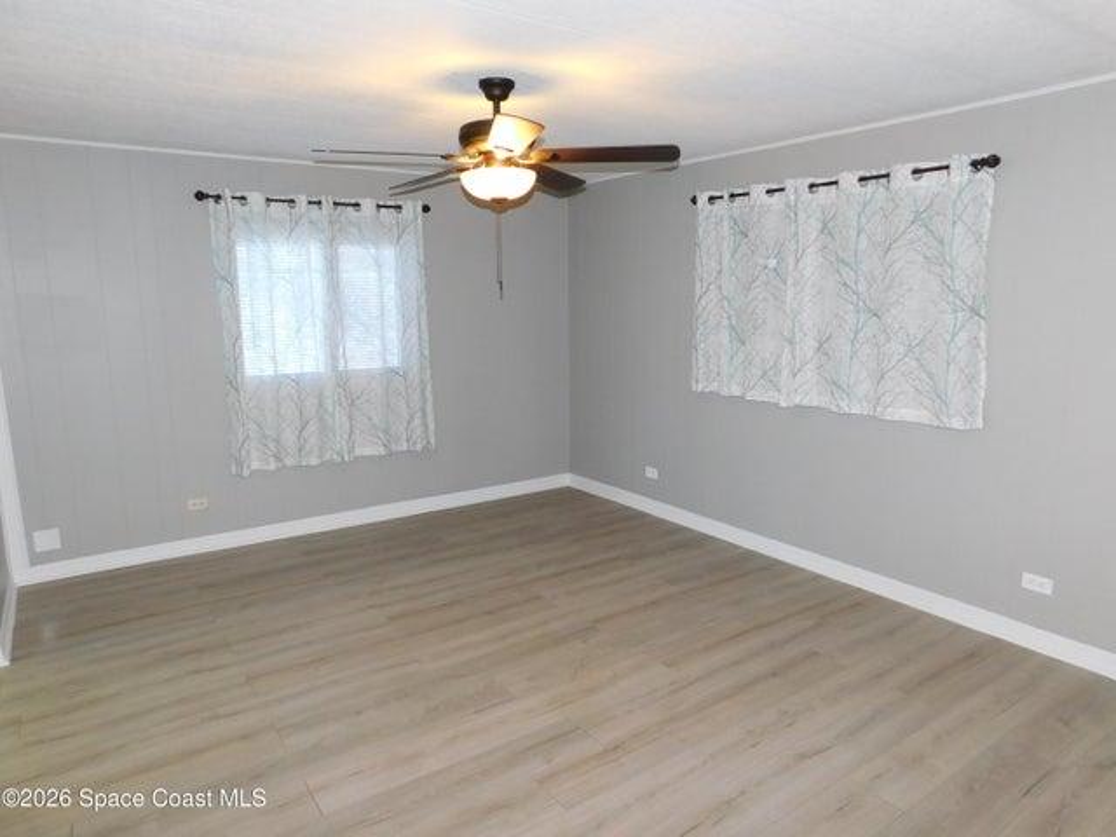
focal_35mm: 23
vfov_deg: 58.9
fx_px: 742
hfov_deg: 73.9
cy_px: 418
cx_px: 558
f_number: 3
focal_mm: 4
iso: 200
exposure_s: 1/30
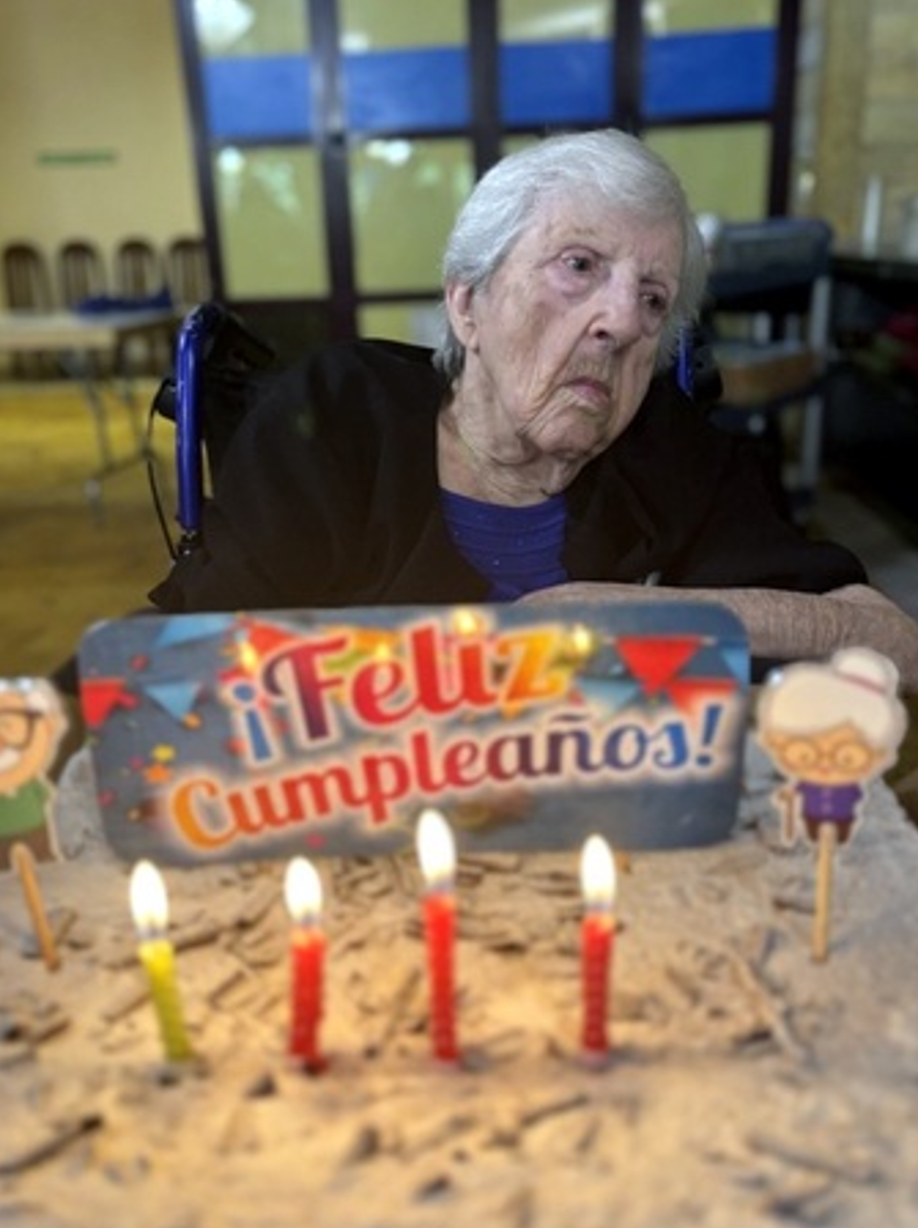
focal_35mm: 31
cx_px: 455
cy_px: 641
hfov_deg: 45.4
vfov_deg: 58.4
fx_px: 1098
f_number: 1.6
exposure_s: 1/60
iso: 250
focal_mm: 5.96
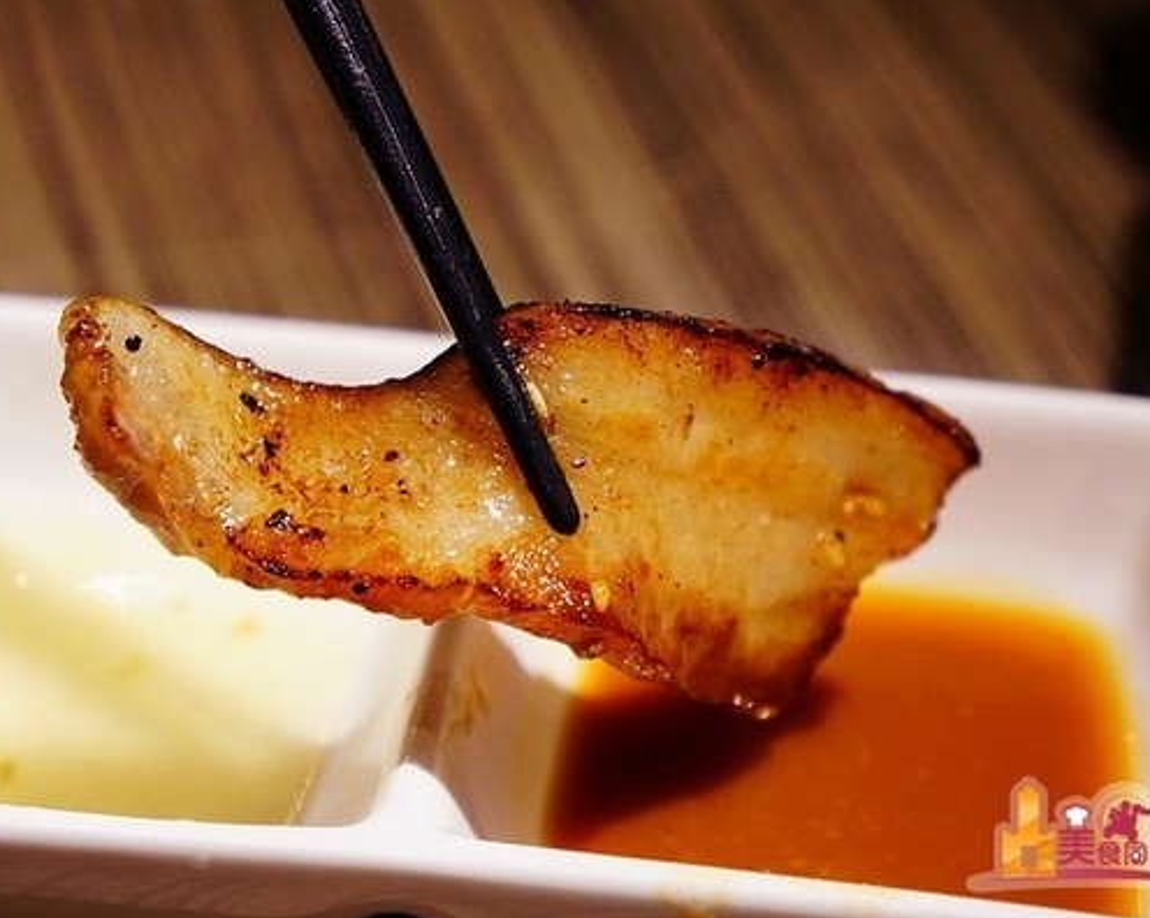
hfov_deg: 25.4
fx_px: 2551
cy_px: 459
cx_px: 556
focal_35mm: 75
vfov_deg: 20.4
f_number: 4.5
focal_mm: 44
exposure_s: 1/80
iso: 2000
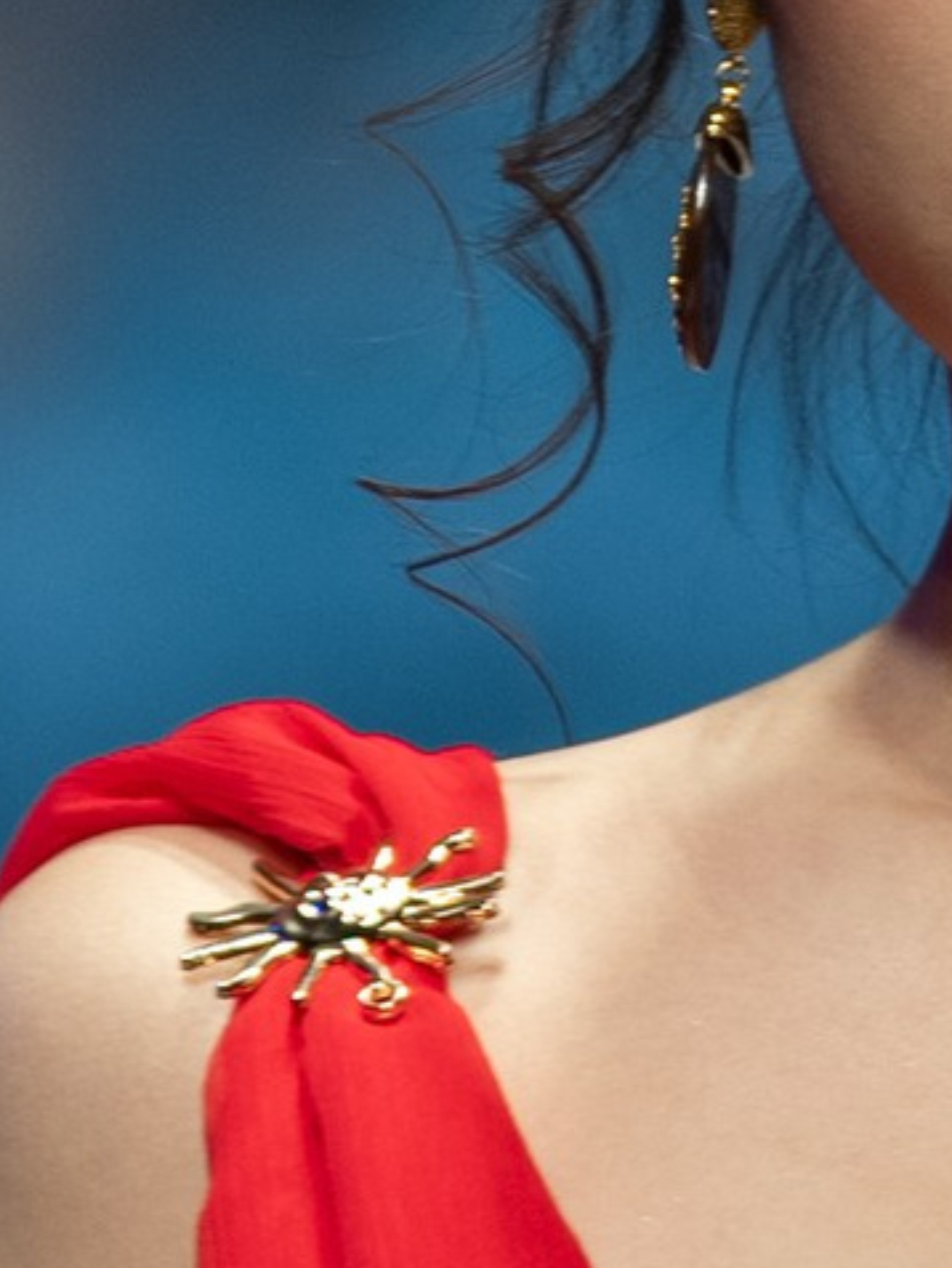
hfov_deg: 1.0
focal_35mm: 1547
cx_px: 1106
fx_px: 56702
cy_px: 3424
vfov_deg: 1.3
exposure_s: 1/400
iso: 200
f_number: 2.8
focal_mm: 200
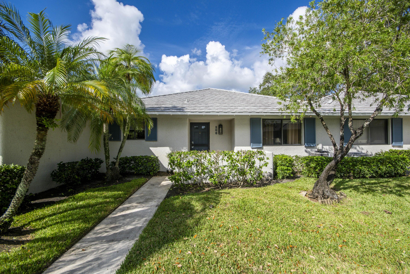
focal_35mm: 15
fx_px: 171
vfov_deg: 77.3
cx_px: 205
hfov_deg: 100.4
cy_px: 137
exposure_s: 1/500
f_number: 8
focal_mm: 10
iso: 100
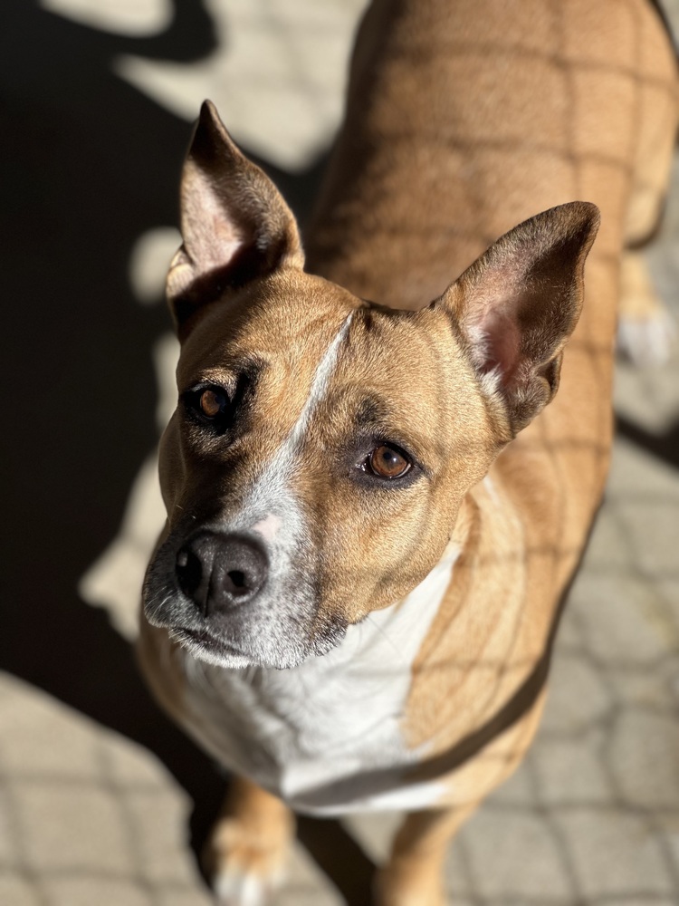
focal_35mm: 77
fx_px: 2014
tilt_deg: -55.3
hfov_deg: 19.1
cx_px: 340
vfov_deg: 25.3
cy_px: 453
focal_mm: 9
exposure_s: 1/943
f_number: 2.8
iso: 32
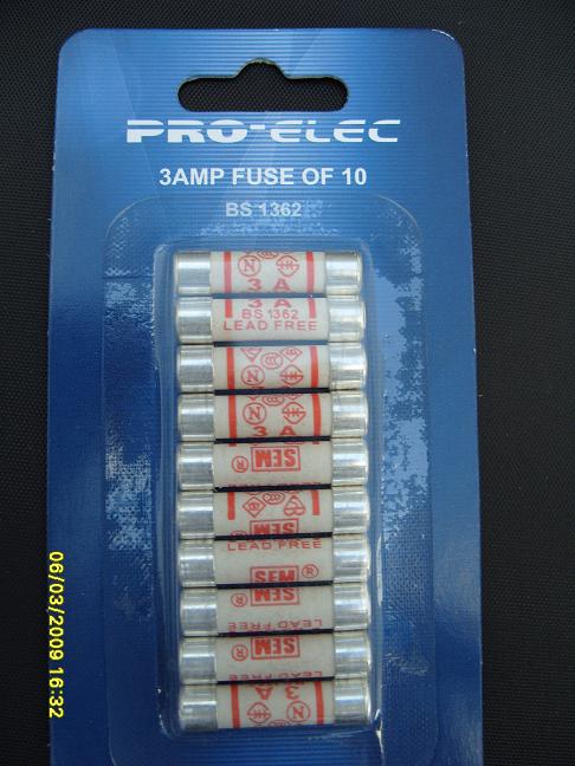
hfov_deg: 40.7
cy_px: 383
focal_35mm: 35
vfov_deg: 52.6
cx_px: 288
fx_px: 775
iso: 80
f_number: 2.8
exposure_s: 1/90
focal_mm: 7.8
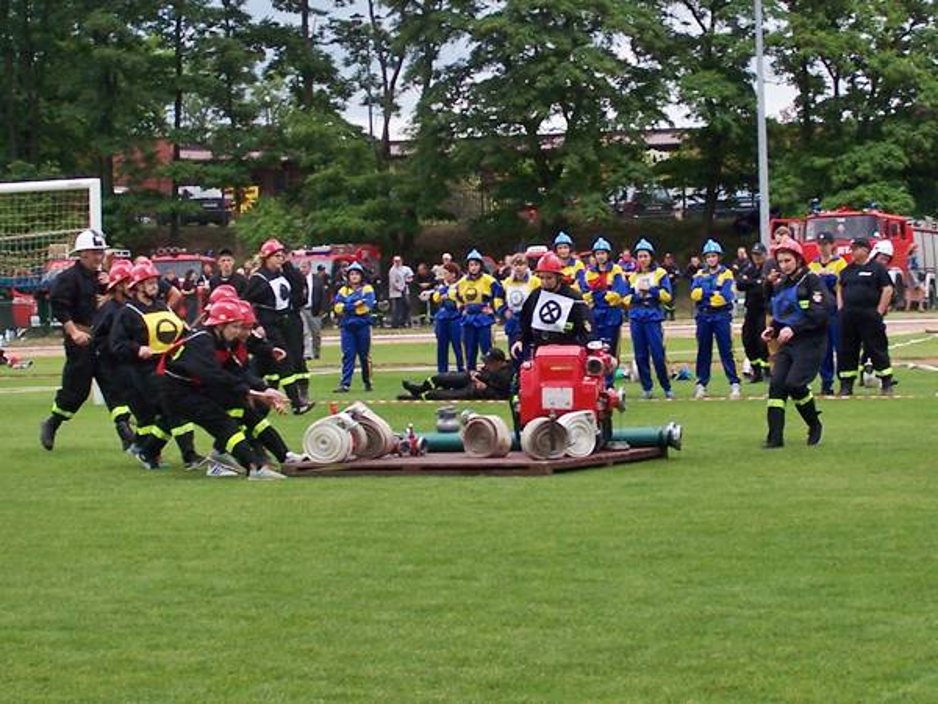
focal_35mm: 67
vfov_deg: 21.9
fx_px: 1816
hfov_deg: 29.0
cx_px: 469
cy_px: 352
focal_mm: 11.1
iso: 80
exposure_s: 1/500
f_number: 3.2
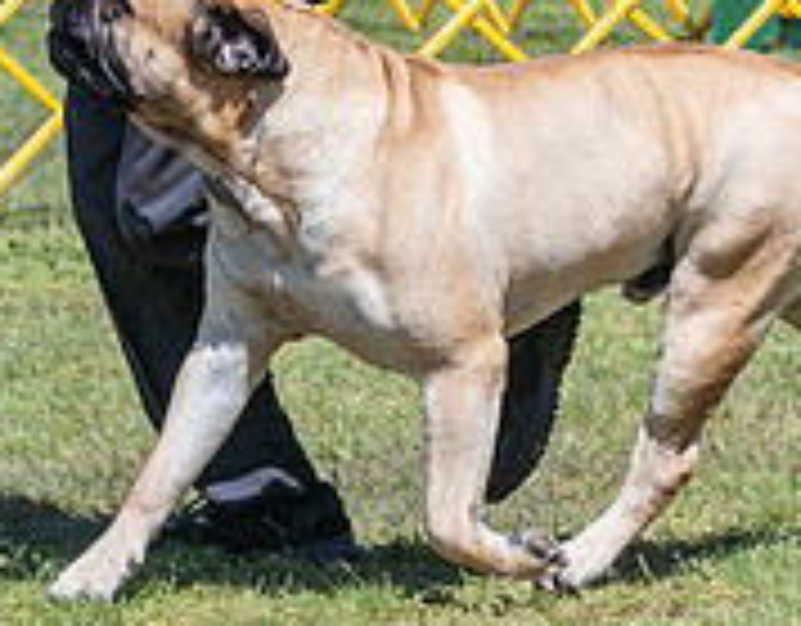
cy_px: -246
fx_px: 13435
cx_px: 489
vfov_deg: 2.7
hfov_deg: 3.4
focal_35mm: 572
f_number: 6.3
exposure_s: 1/640
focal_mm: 146
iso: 160
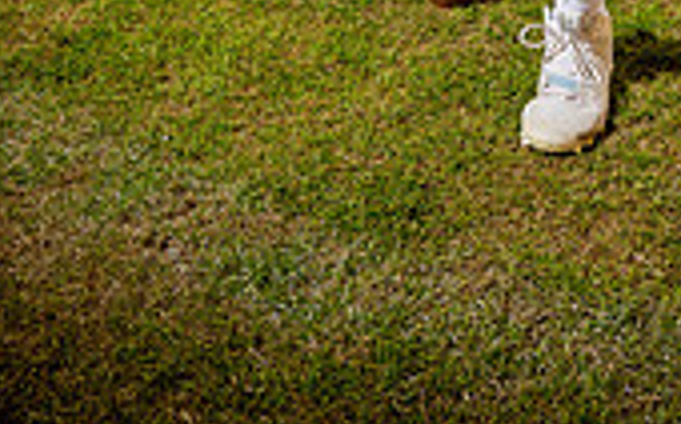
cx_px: 509
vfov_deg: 16.8
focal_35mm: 54
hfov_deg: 36.7
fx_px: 1002
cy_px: -460
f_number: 4
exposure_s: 1/250
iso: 400
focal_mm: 20
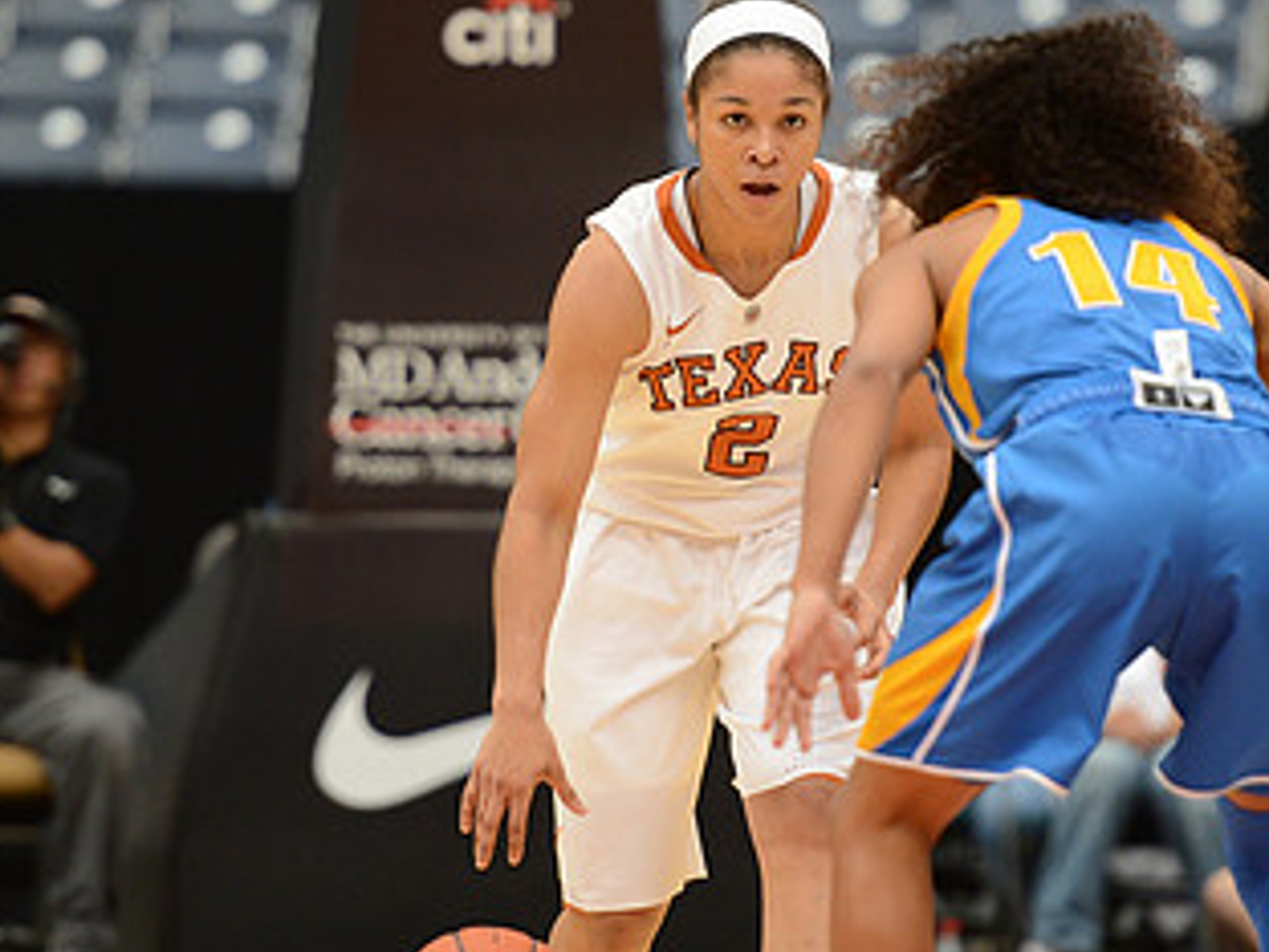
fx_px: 13124
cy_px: 645
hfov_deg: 5.5
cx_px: 891
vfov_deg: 4.2
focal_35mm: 358
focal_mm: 200
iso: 1250
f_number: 2.8
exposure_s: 1/1250
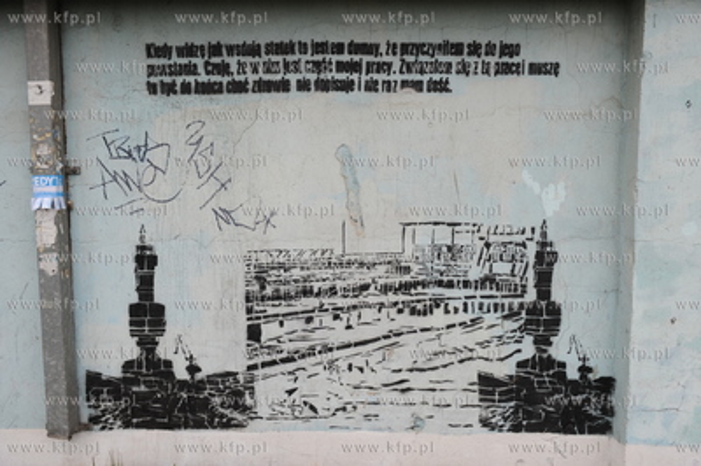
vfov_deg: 41.0
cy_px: 233
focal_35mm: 32
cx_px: 350
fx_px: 623
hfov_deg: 58.8
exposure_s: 1/320
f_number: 5.6
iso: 400
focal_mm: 32
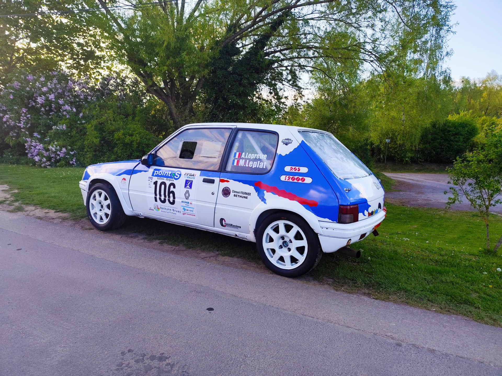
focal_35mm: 23
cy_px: 188
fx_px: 334
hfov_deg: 73.9
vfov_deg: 58.9
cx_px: 251
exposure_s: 1/344
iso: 50
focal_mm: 6.19
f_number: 1.65
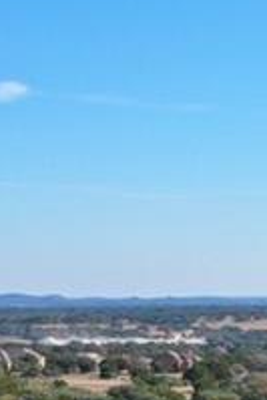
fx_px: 1599
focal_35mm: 144
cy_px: 373
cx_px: 508
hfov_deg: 9.1
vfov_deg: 14.1
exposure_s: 1/500
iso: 100
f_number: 5.6
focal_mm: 10.26
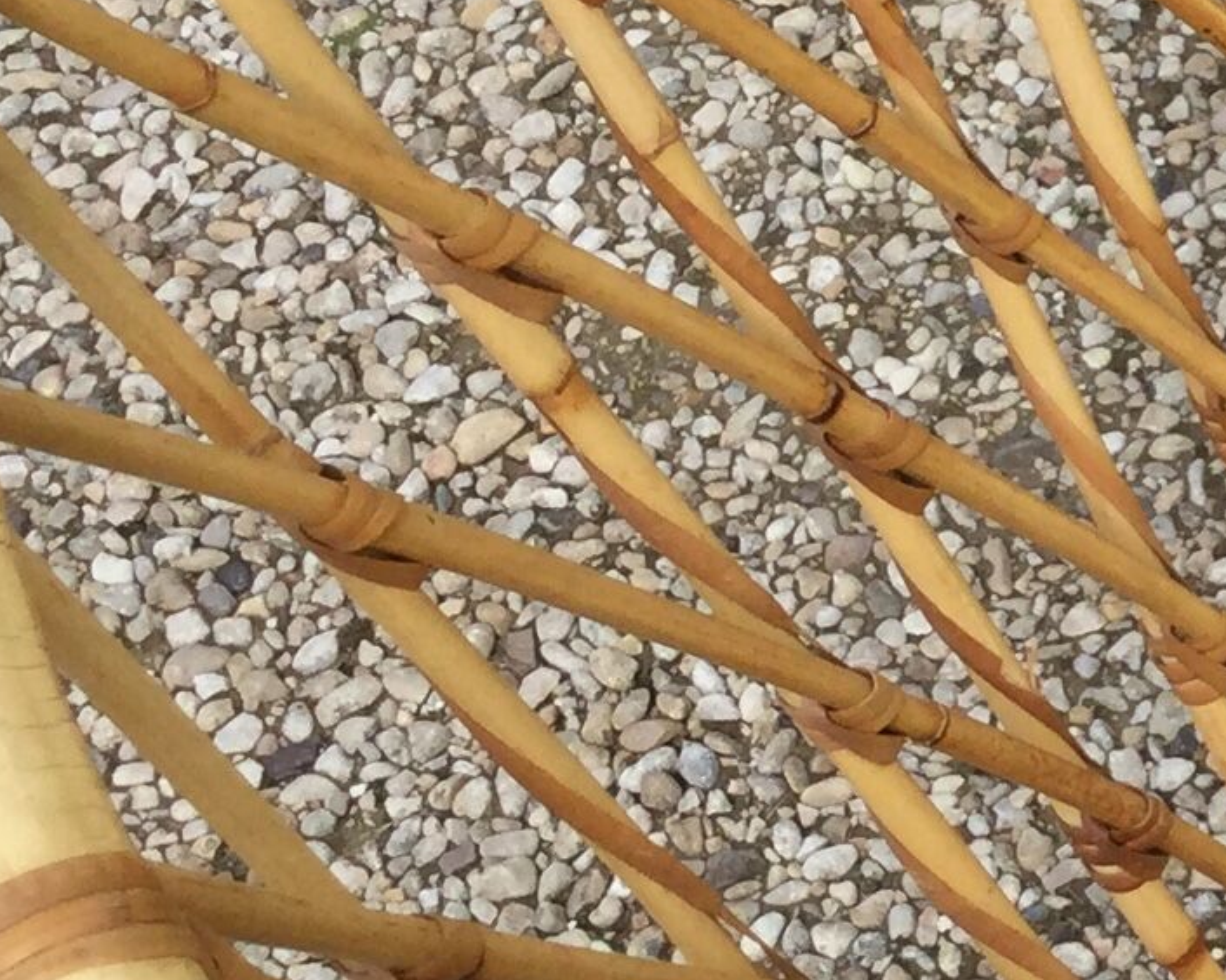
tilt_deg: -54.3
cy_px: 386
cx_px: 1767
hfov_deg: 13.1
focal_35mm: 140
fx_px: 5080
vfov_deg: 11.0
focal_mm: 3.3
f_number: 2.4
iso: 25
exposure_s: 1/916
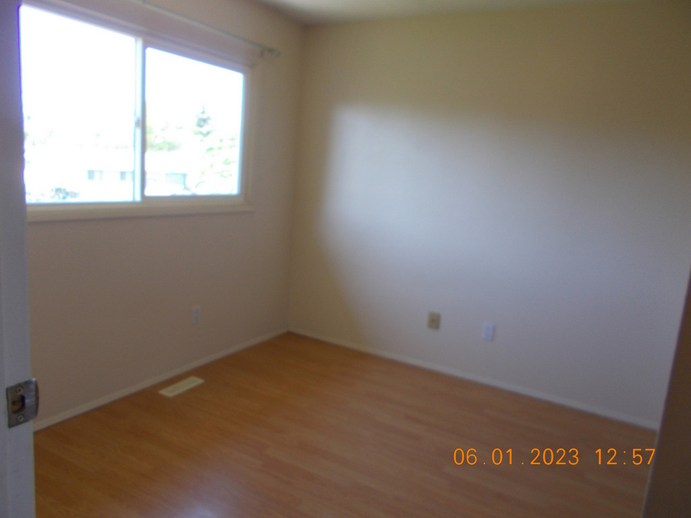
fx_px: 519
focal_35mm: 26
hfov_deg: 67.3
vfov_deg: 53.1
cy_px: 259
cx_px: 346
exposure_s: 1/40
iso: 80
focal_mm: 4.6
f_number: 3.2
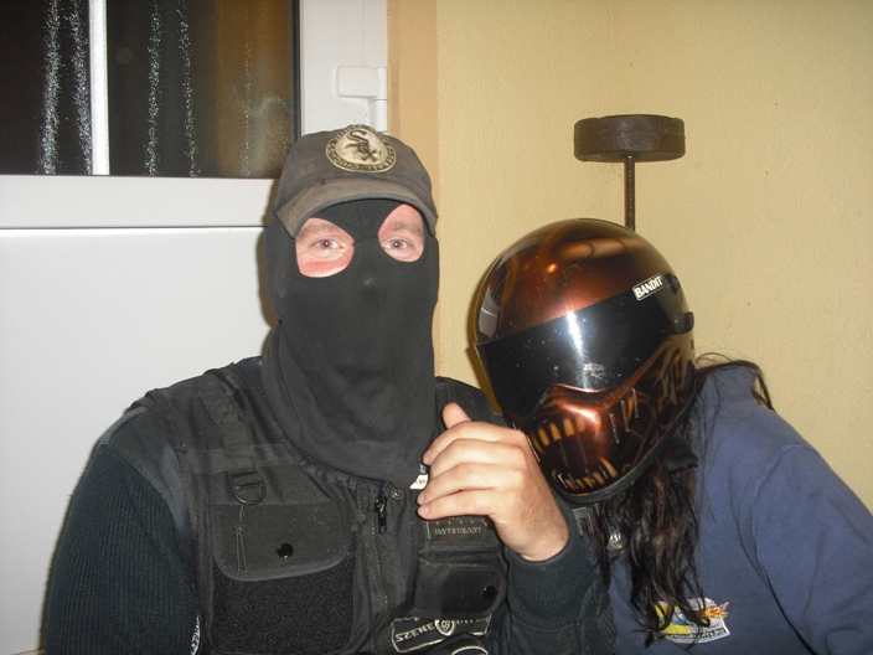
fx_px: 958
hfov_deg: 49.0
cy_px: 328
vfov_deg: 37.7
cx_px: 436
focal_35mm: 38
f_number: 2.8
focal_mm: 6.2
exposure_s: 1/60
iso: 100
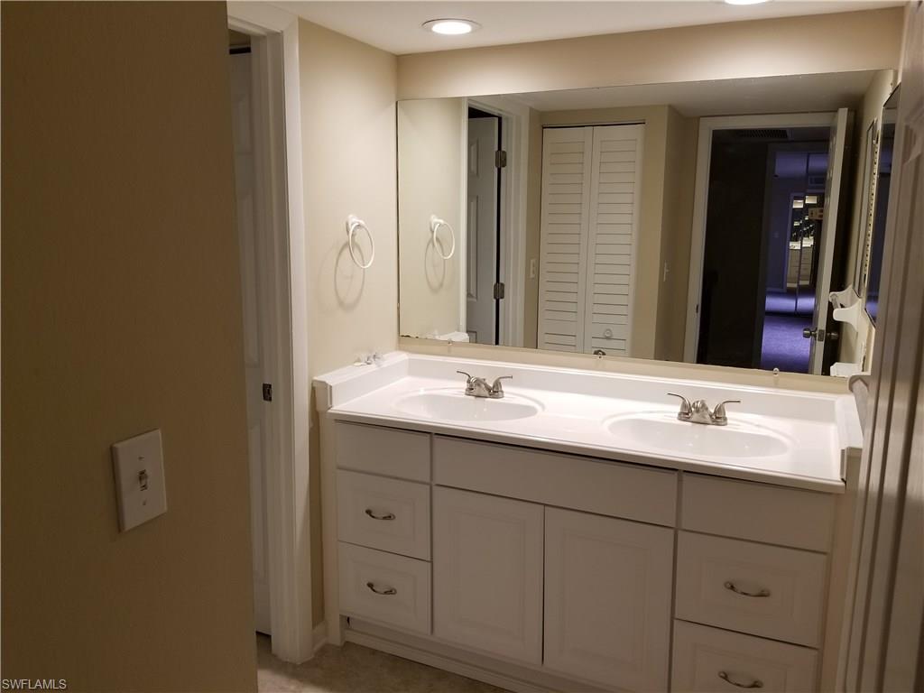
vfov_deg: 53.1
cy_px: 346
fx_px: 694
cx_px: 462
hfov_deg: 67.3
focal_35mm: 26
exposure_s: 1/120
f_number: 1.7
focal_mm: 4.25
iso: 100
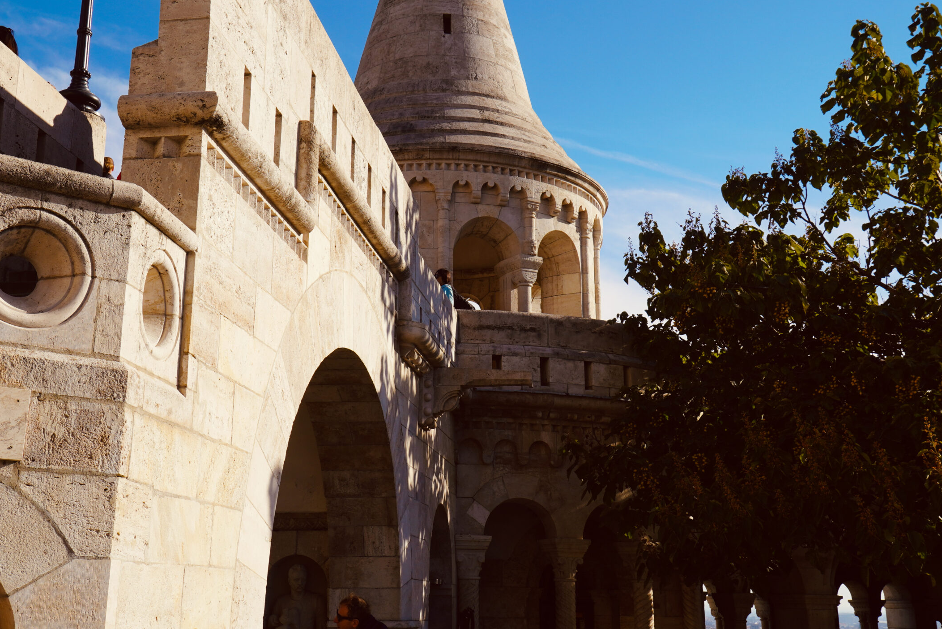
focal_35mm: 46
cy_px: 255
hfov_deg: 43.1
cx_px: 446
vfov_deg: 29.4
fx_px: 1193
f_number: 8
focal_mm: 25
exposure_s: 1/320
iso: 100
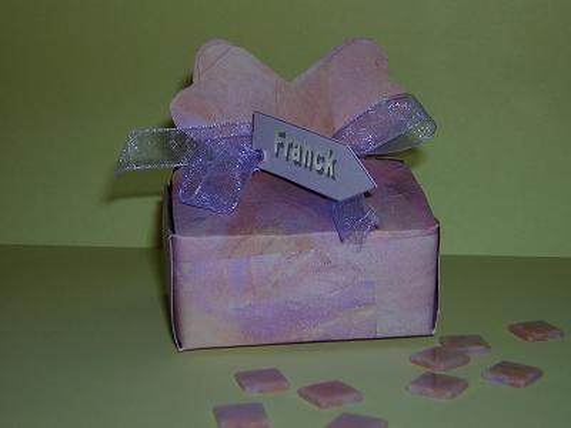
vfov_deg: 22.3
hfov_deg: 29.4
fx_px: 1089
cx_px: 286
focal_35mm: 66
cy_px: 214
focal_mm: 8.6
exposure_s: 1/60.1
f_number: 3.5
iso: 50
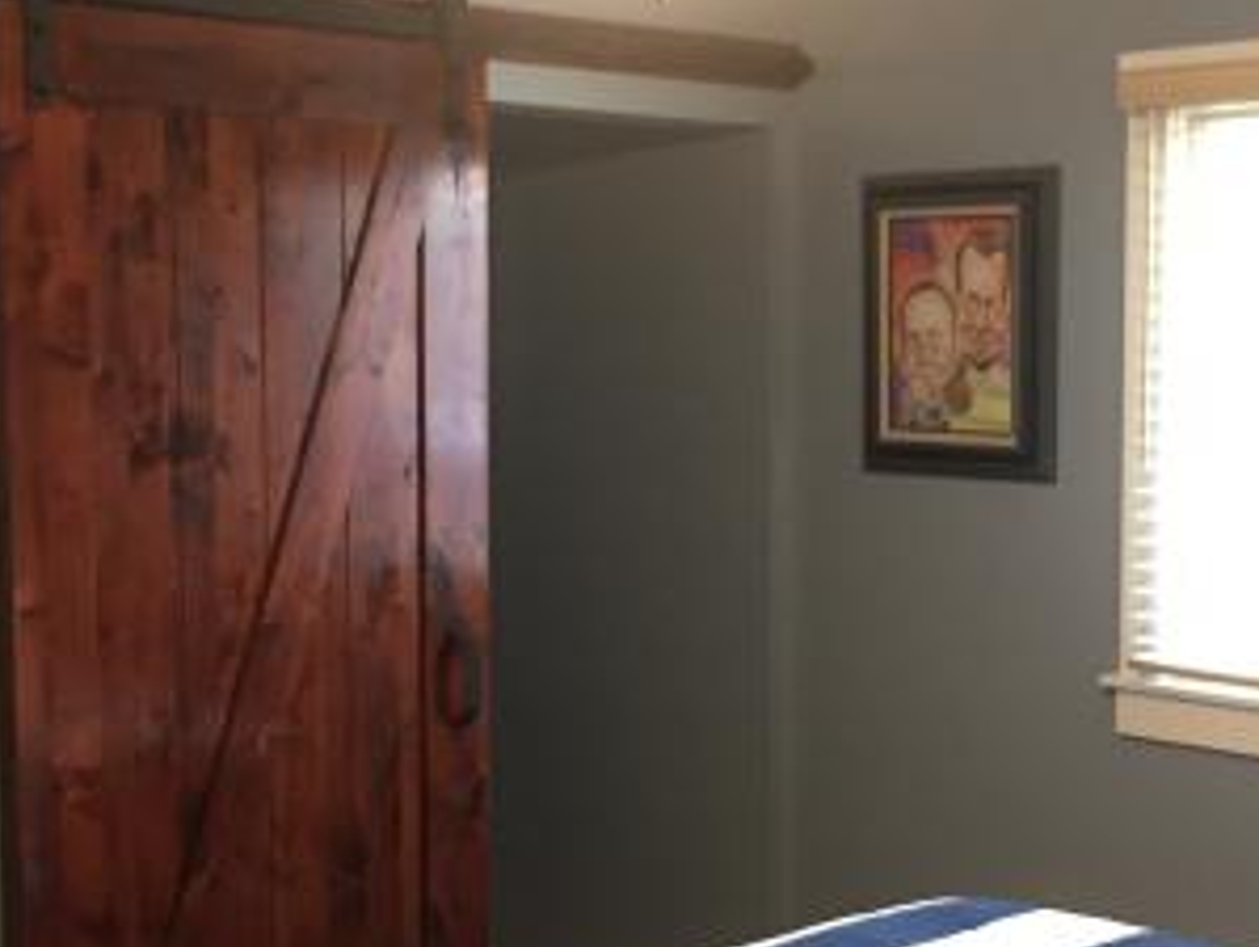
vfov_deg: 23.6
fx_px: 2258
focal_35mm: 62
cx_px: 707
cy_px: 589
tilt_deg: -7.3
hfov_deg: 31.1
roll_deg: -0.1
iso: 250
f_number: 2.2
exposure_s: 1/30
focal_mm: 4.15
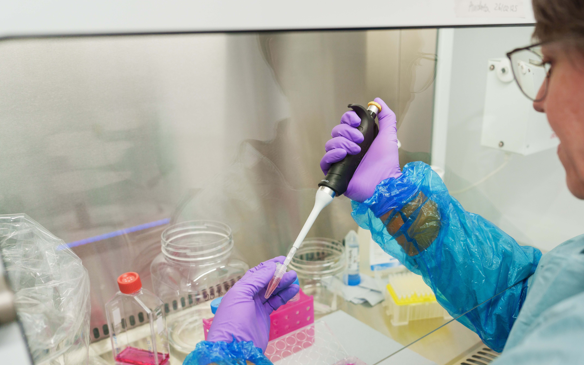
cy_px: 250
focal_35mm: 35
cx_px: 384
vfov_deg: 35.8
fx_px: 557
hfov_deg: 54.3
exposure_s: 1/250
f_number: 3.2
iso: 400
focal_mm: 26
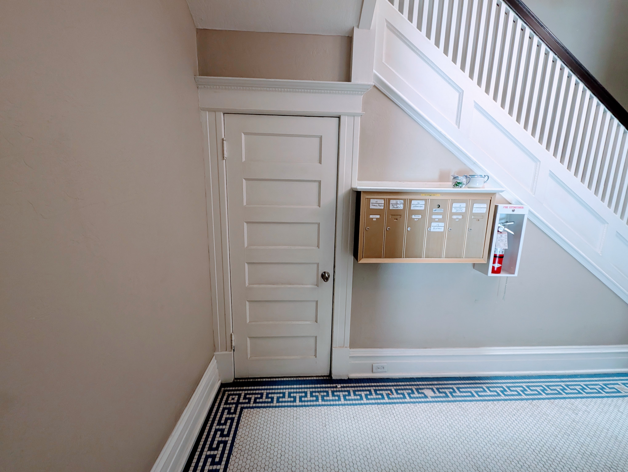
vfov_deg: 90.1
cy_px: 236
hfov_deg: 106.1
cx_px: 314
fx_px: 236
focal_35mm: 13
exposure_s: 1/24
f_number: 2.2
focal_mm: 1.95
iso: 114
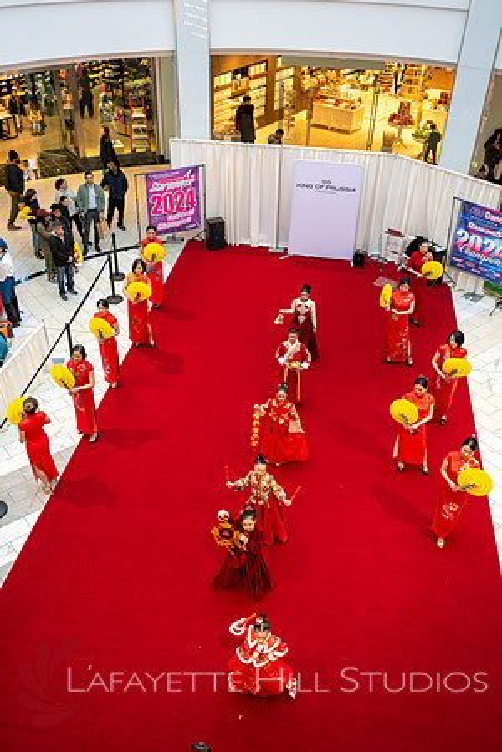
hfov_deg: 41.7
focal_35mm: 32
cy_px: 376
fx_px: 659
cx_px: 251
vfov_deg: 59.5
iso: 2000
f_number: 4
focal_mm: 31.5
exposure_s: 1/160
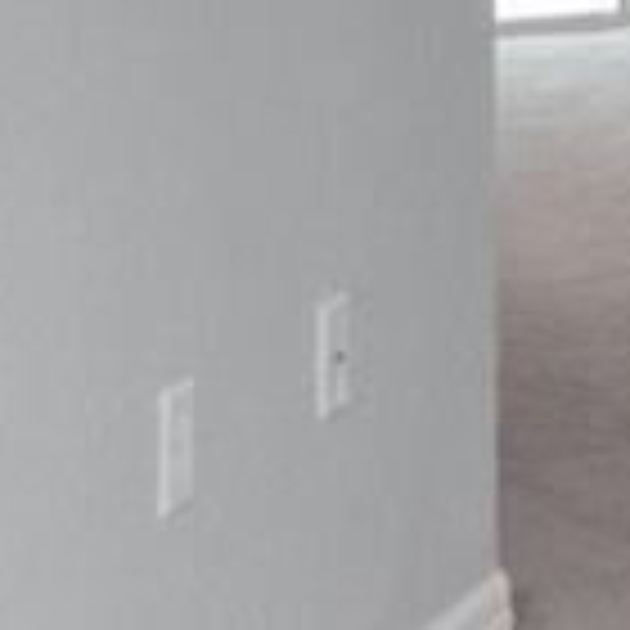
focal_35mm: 175
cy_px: -490
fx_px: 3603
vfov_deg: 9.5
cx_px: 1058
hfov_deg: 9.6
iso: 320
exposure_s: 1.3
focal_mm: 12
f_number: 8
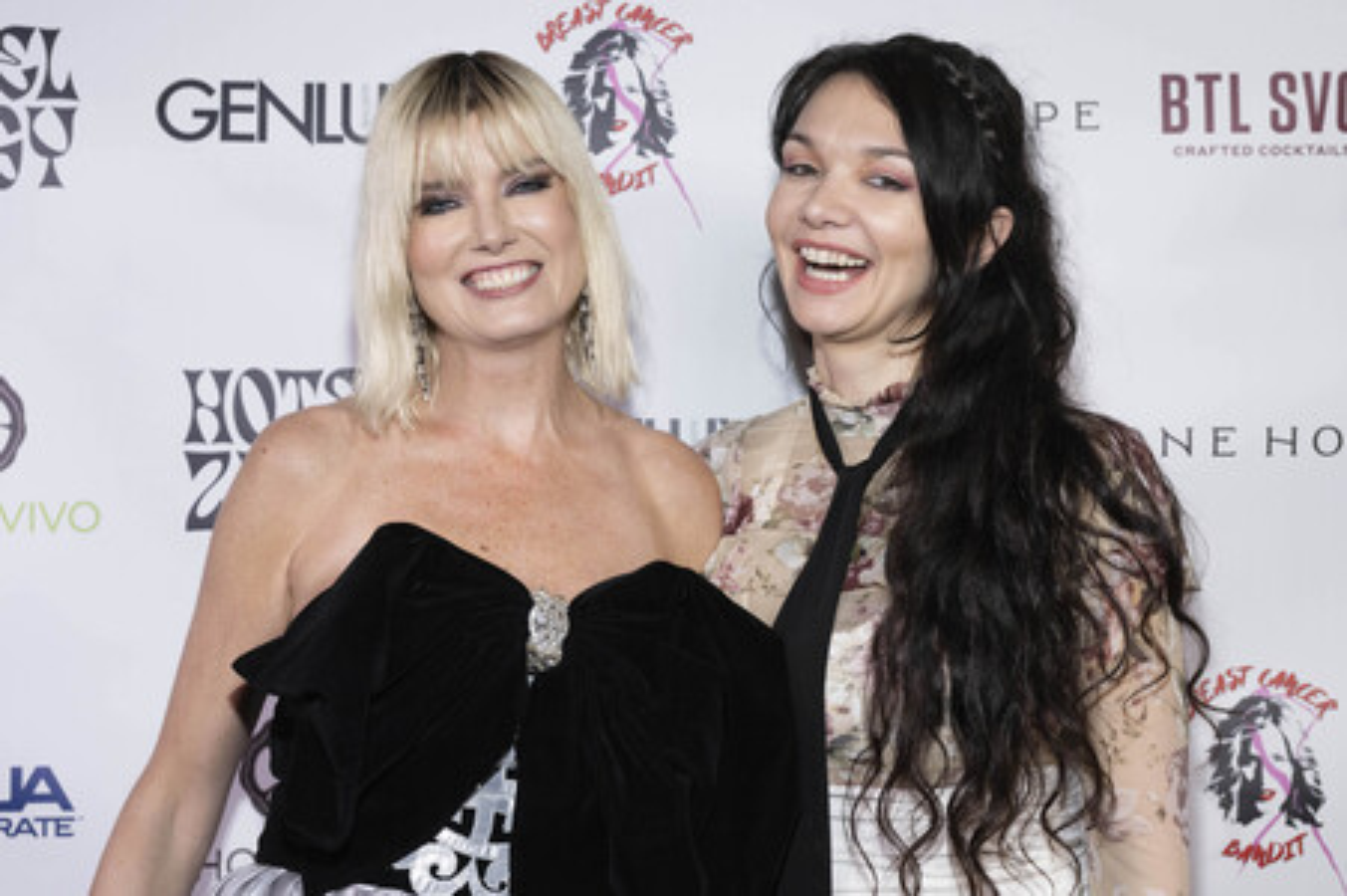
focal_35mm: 47
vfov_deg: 28.6
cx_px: 674
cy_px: 448
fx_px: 1757
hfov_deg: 41.9
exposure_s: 1/200
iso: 800
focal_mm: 47
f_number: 5.6
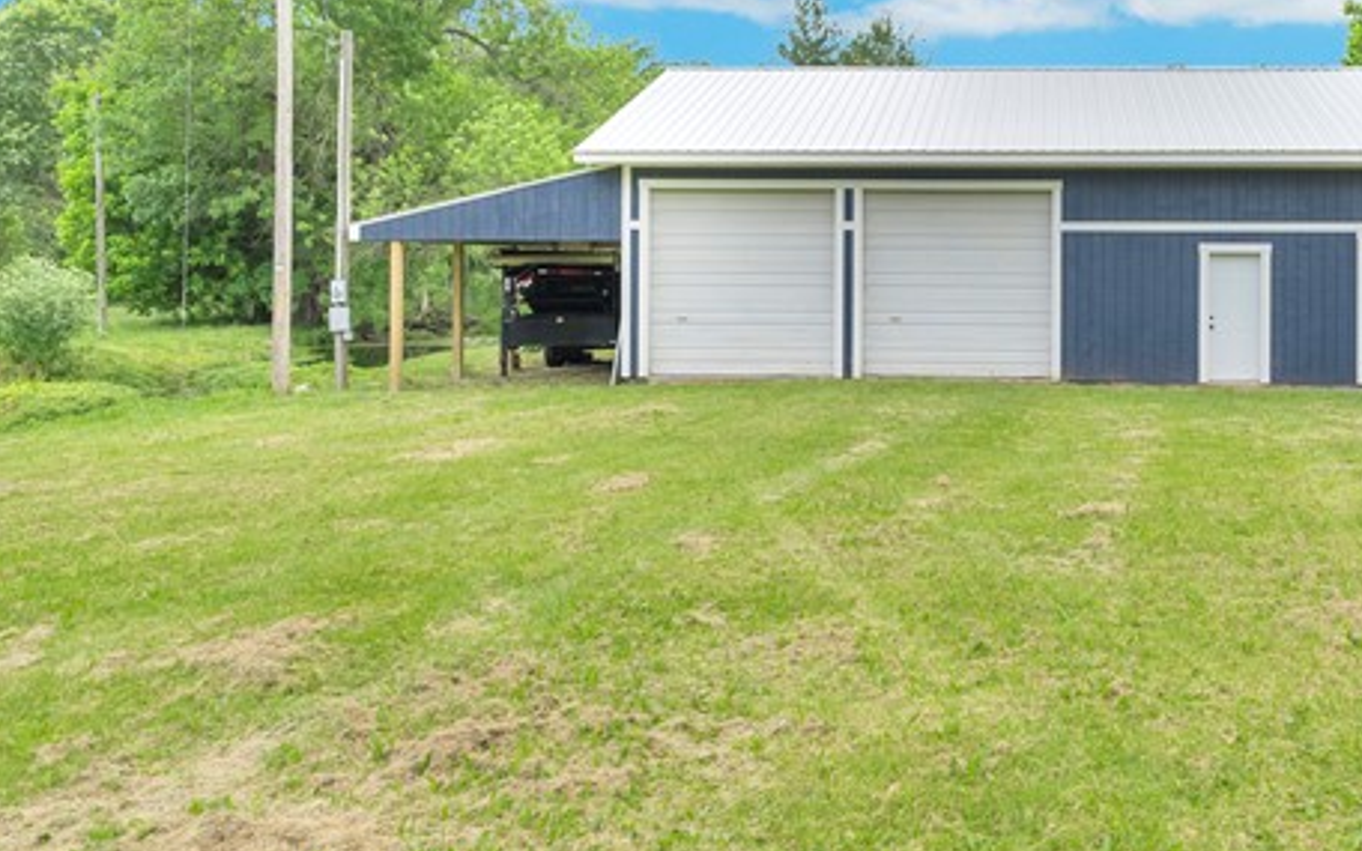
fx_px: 1262
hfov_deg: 54.5
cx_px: 995
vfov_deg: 36.7
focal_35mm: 34
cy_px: 246
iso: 250
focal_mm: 14
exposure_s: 1/800
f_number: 2.8
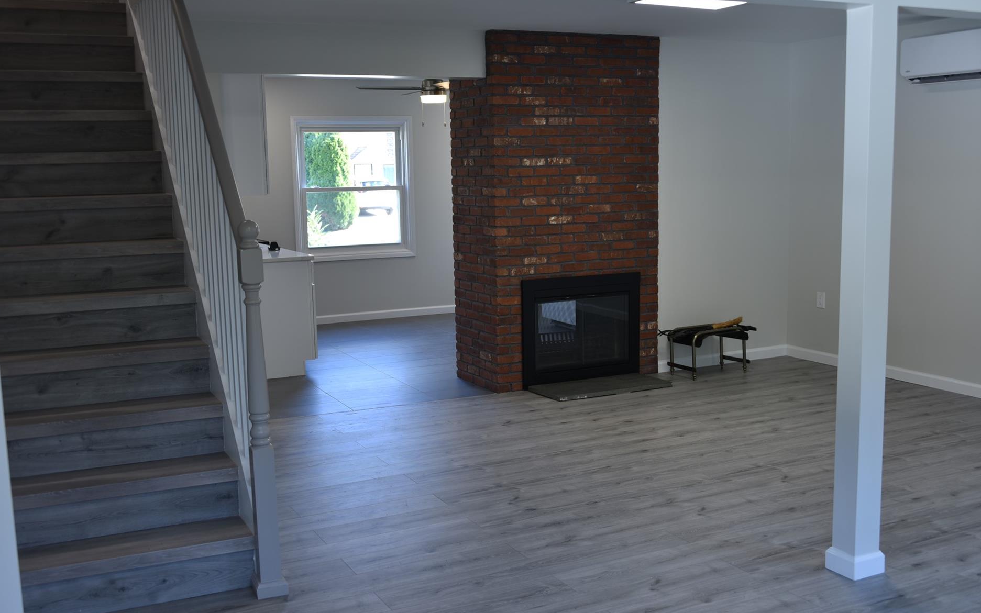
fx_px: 1043
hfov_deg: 50.4
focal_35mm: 39
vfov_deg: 32.8
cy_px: 321
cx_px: 503
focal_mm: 35
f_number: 3.8
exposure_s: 1/15
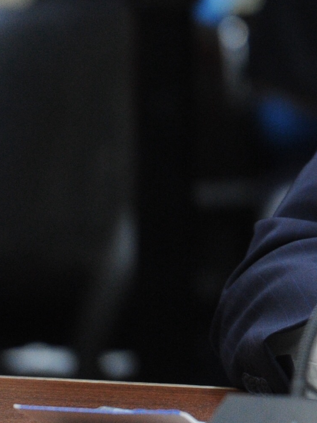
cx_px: 504
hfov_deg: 1.8
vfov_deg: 2.4
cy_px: -68
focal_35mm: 819
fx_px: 10002
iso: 2500
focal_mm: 200
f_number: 2.8
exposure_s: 1/500
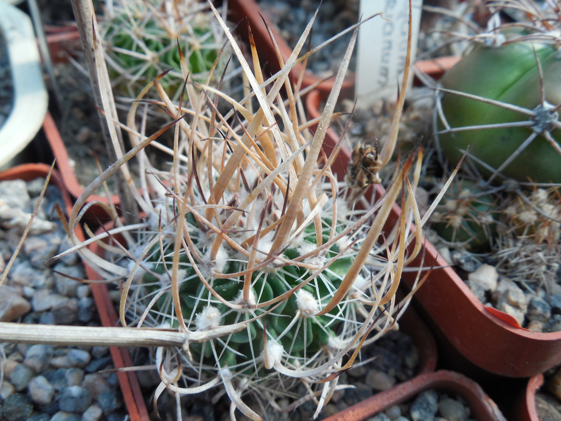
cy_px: 210
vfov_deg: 45.4
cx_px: 280
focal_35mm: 31
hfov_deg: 58.4
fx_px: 502
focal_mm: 5.6
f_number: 3.6
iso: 125
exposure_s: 1/200
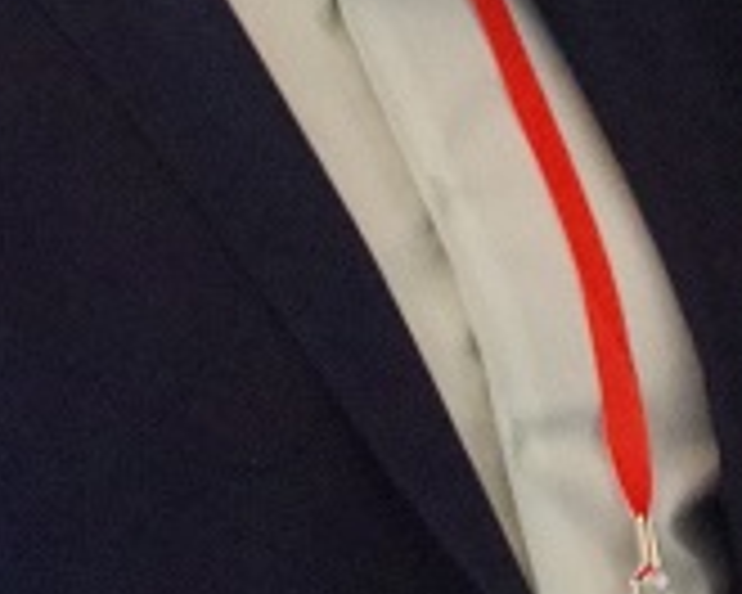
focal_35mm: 472
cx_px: 2455
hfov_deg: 3.9
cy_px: 396
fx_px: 10371
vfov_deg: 3.3
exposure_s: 1/50
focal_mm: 37
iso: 3200
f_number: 4.5
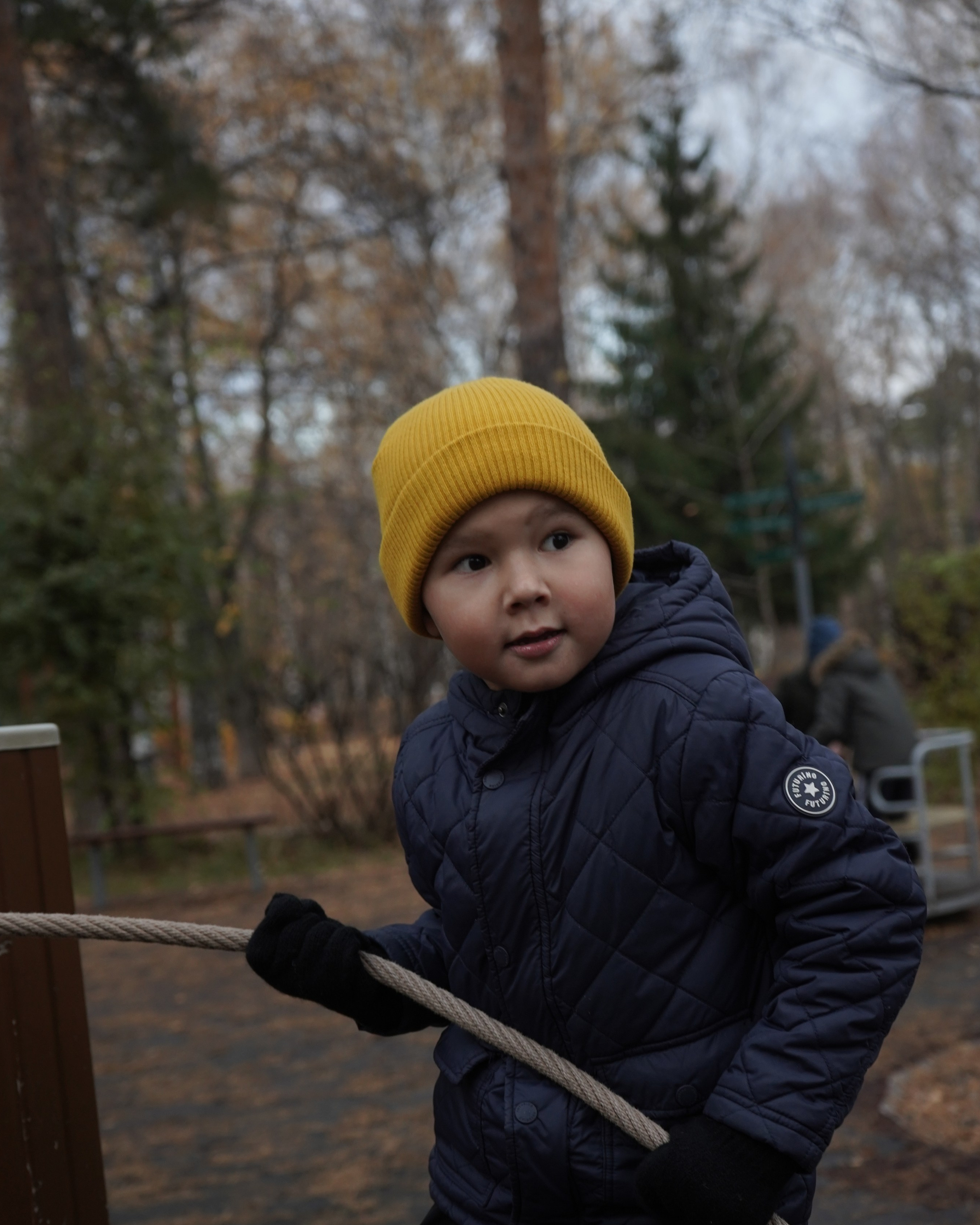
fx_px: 2320
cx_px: 494
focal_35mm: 64
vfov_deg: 29.5
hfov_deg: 23.9
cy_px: 716
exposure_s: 1/400
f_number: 5.6
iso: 800
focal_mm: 56
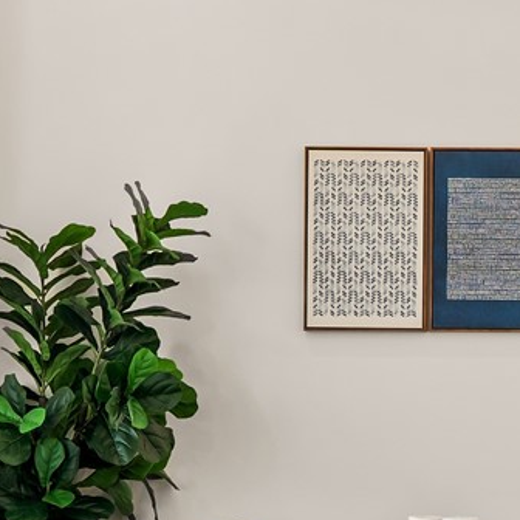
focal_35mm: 88
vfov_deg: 19.6
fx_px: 1496
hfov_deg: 19.3
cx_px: 489
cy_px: 395
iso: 200
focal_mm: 16
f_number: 9
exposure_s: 1/2
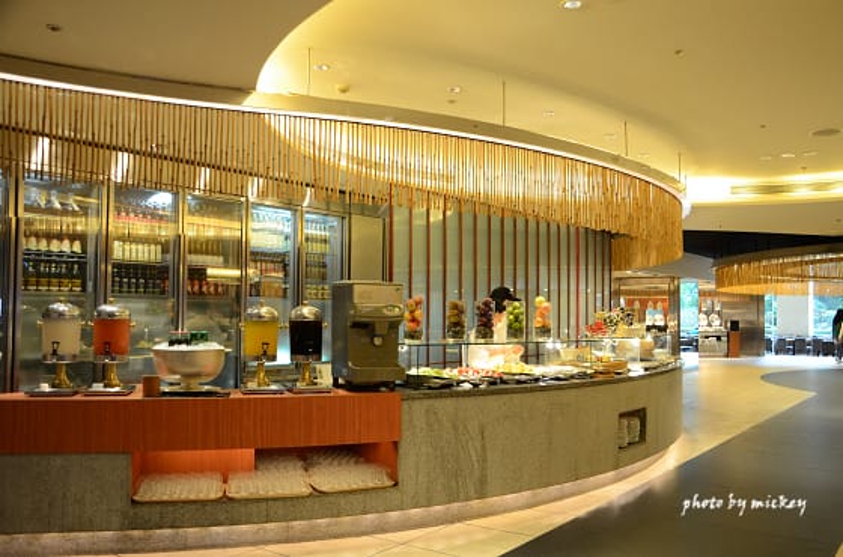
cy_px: 278
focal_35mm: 32
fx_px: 736
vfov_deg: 41.5
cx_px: 422
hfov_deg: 59.6
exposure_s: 1/25
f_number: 3.5
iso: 800
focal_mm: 21
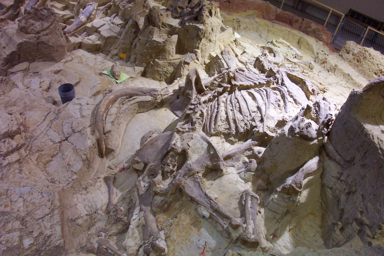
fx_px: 373
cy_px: 128
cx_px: 192
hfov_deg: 54.4
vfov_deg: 37.9
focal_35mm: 35
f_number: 2.8
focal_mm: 7.5
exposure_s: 1/15
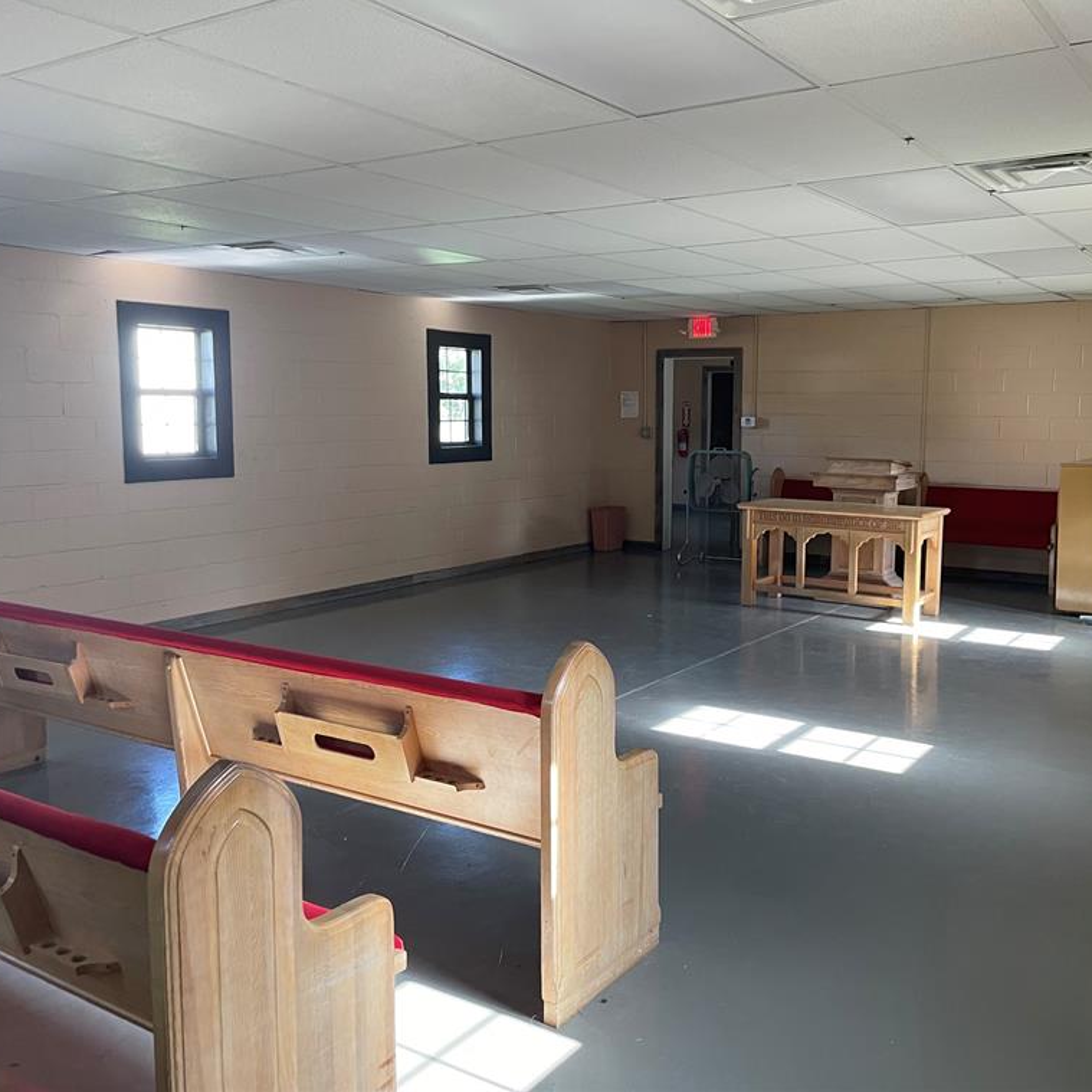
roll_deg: -0.3
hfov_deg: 52.3
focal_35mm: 31
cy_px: 541
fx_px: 1106
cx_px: 624
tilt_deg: -5.0
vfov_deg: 52.5
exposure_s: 1/90
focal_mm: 4.2
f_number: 1.6
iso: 125
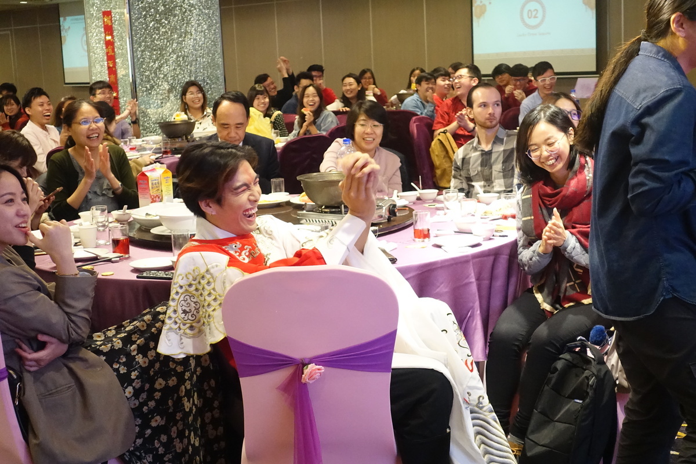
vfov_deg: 24.2
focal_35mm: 56
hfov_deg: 35.6
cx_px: 348
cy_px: 232
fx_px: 1083
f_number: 2.8
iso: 4000
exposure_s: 1/125
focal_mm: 20.43
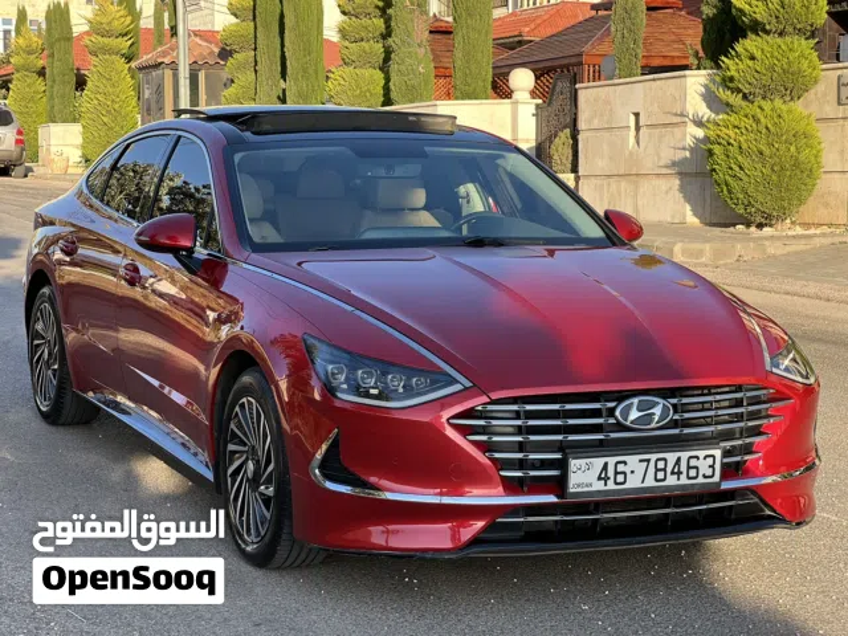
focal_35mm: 77
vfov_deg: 19.1
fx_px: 1886
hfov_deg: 25.3
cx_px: 424
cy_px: 318
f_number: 2.8
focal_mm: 9
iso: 25
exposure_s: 1/121
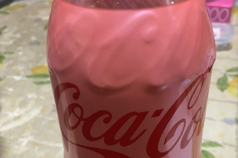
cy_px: 139
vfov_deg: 28.3
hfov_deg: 42.7
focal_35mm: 46
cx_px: 130
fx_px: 304
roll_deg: +0.6
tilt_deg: -36.7
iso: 100
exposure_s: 1/30
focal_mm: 4.15
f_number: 2.2
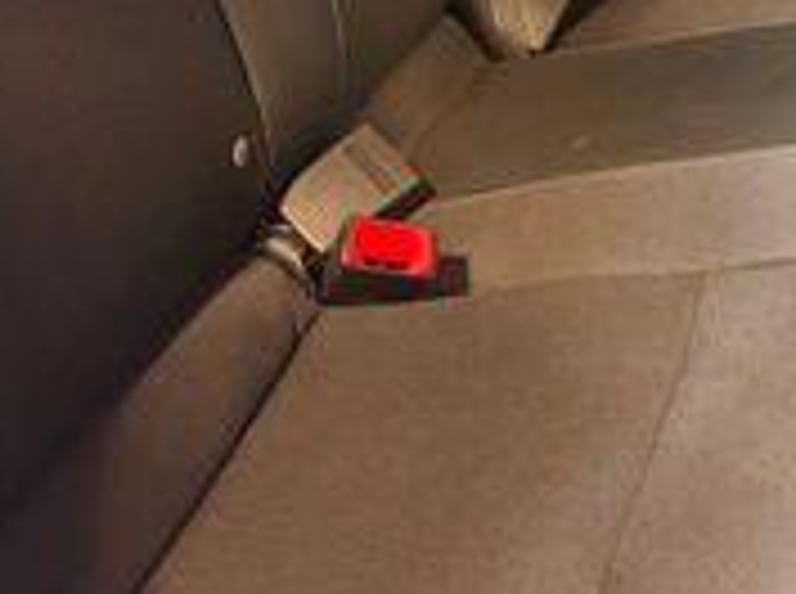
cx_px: 472
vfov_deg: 16.0
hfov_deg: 22.5
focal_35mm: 87
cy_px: -194
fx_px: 1997
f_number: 1.78
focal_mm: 6.76
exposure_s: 1/40
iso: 1000
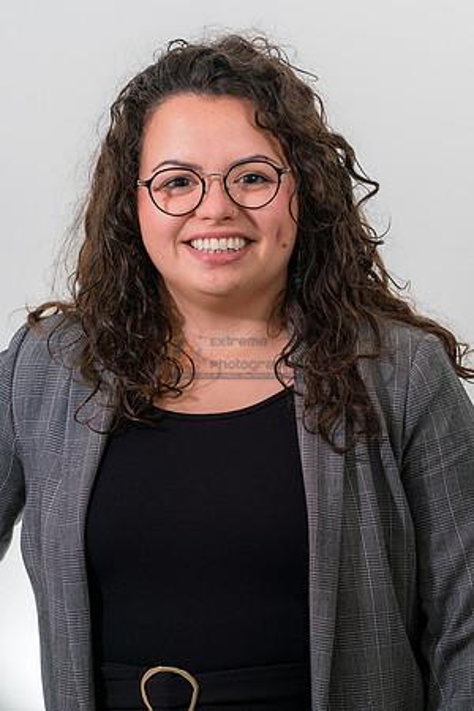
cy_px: 356
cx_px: 281
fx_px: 2517
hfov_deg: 10.8
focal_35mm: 127
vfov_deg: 16.1
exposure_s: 1/500
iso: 250
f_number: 7.1
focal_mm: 85
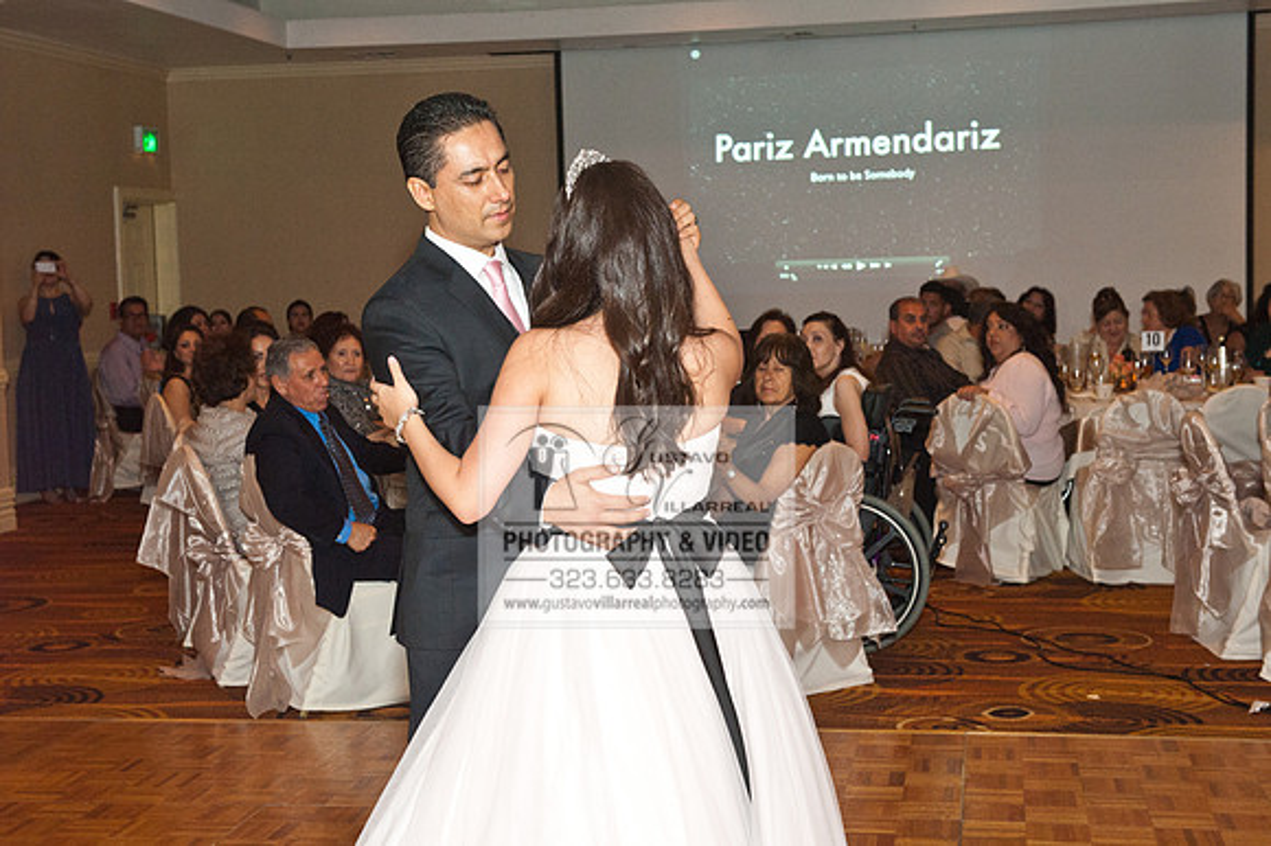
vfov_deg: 27.0
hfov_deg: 39.6
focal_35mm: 50
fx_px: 1764
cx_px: 636
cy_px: 423
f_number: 5.6
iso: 2000
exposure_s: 1/100
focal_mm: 50
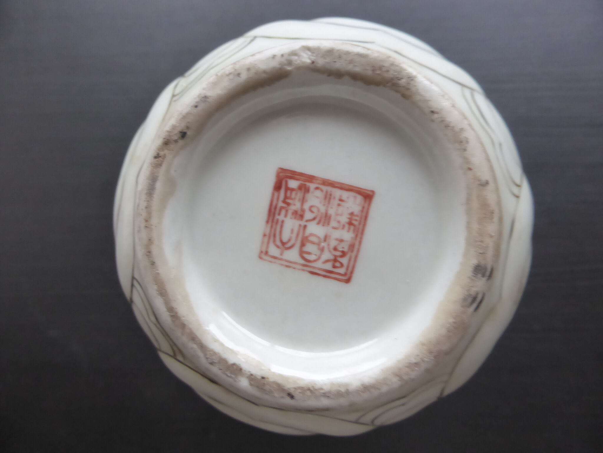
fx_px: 418
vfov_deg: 56.8
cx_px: 302
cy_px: 226
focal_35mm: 24
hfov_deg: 71.6
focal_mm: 4.3
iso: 400
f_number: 3.3
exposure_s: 1/30
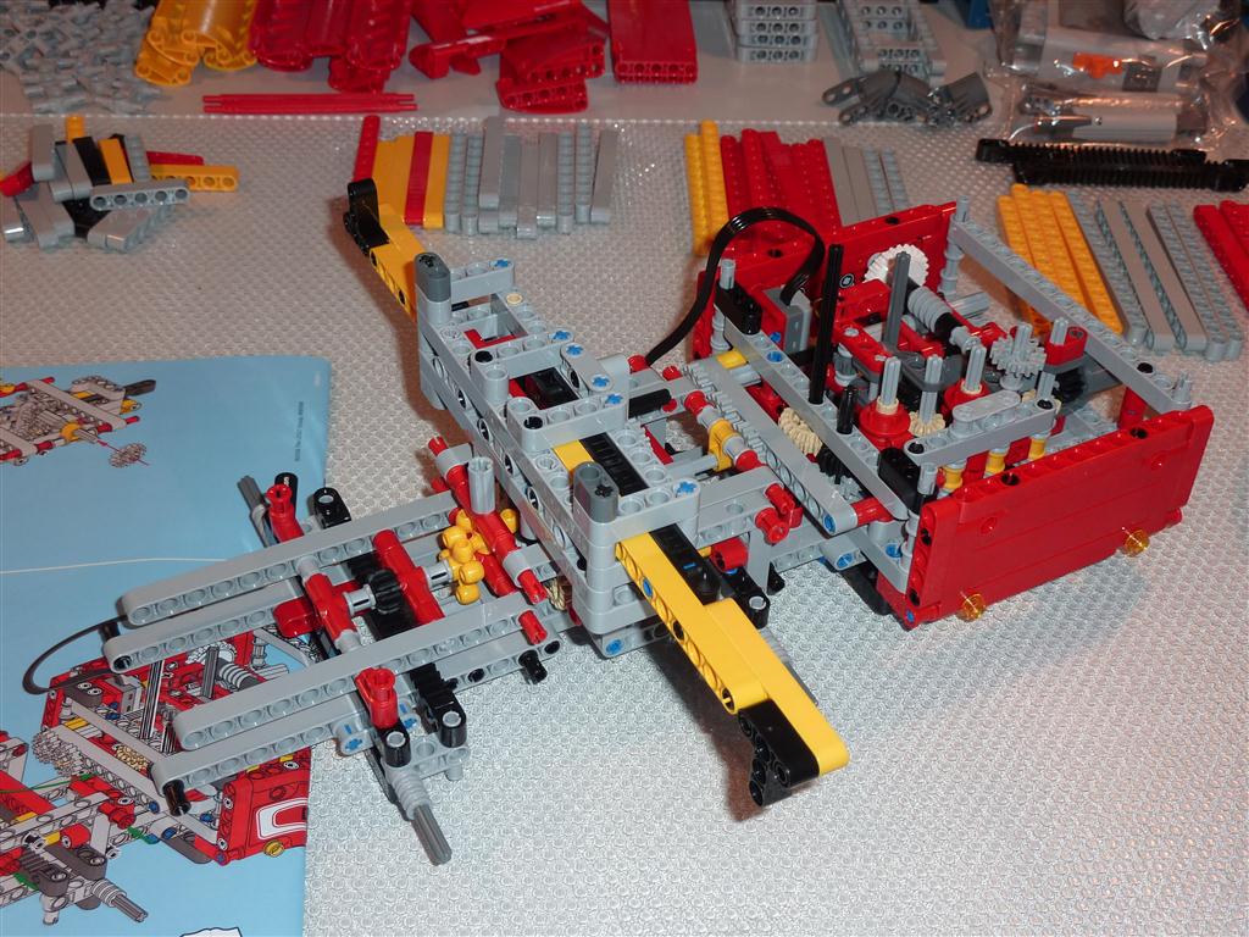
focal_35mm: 45
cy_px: 468
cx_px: 624
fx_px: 1624
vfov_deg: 32.2
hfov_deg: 42.1
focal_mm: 7.3
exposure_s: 1/30
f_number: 3.7
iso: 100
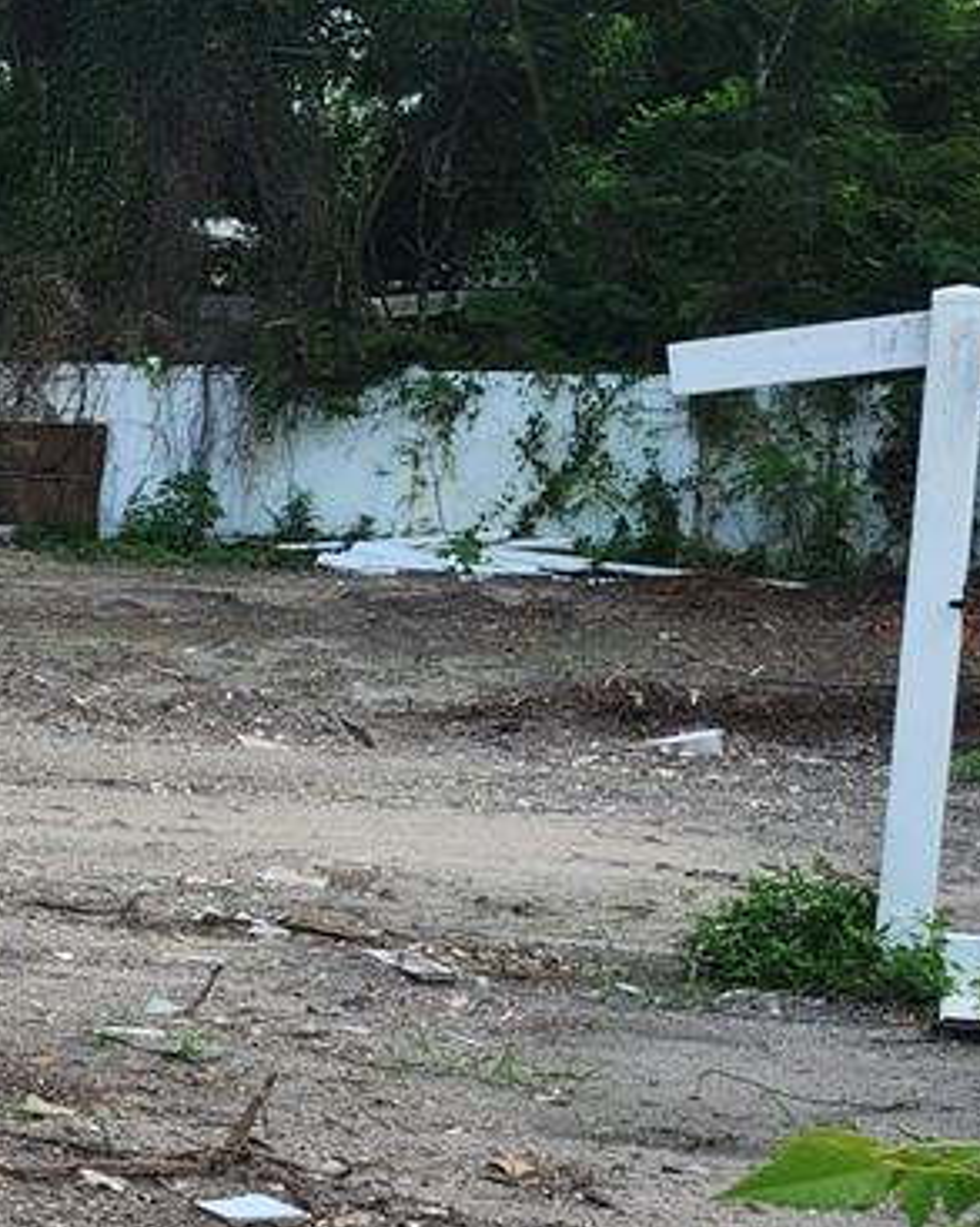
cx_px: -1084
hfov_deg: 13.2
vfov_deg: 19.6
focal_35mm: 98
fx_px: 3557
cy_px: 736
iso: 25
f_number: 1.8
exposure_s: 1/1189
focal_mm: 5.54
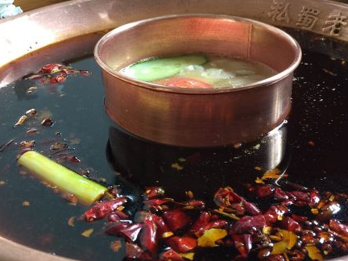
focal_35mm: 47
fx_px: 472
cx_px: 202
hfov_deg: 40.3
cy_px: 119
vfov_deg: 30.9
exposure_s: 1/15
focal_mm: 4.15
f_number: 2.2
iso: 40
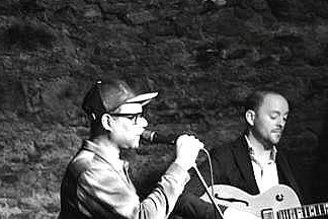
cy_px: 175
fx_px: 975
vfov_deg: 12.7
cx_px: 63
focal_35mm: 107
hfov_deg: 18.9
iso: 14400
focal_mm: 35
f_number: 4.5
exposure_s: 1/125
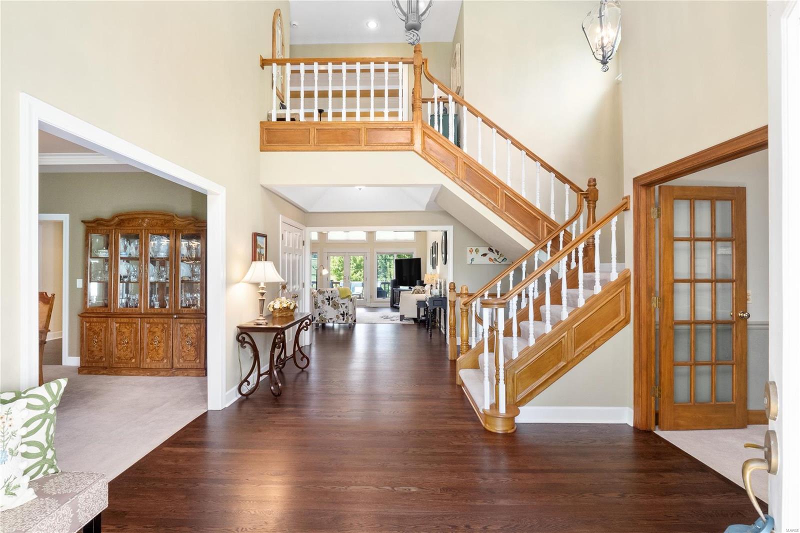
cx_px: 400
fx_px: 355
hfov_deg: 96.7
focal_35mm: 16
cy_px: 266
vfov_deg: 73.7
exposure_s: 1/6
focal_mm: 8
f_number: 8
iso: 1600
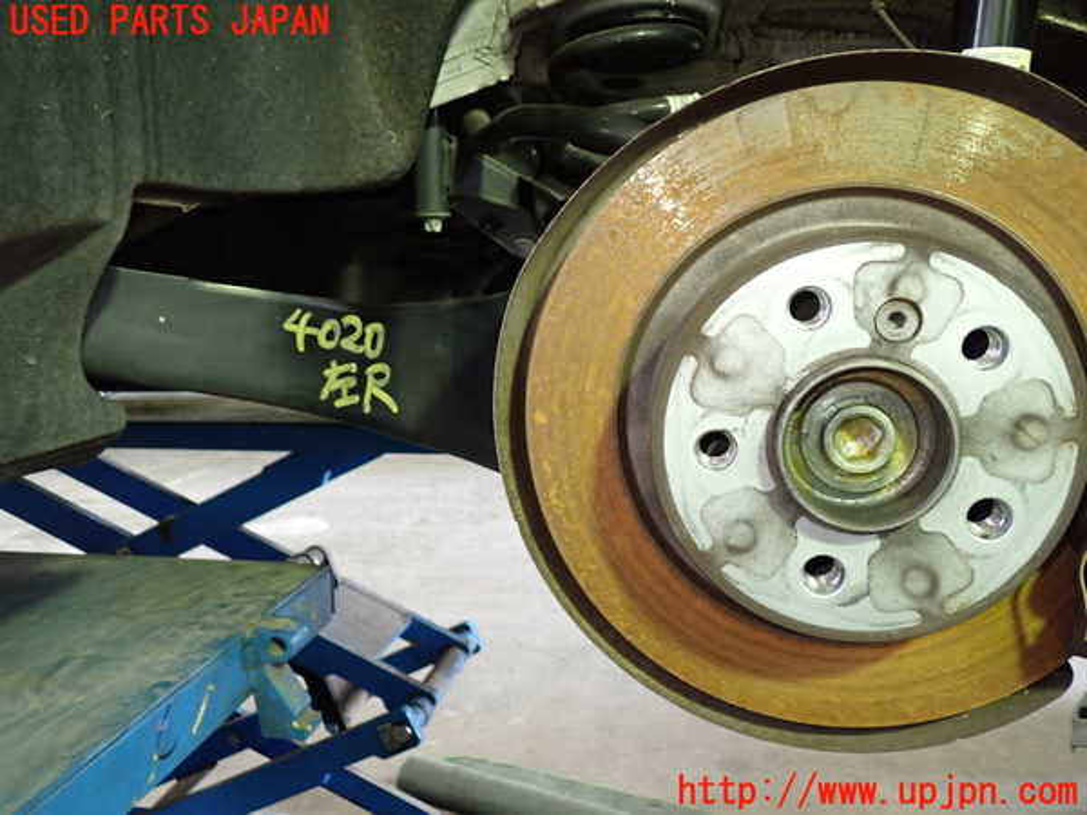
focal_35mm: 30
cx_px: 544
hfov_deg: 60.0
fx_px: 942
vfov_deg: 46.8
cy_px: 408
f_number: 2.3
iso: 500
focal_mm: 5.4
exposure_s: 1/30
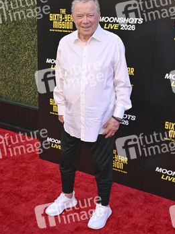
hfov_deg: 35.1
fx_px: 277
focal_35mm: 41
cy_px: 111
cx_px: 89
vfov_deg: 45.8
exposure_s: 1/250
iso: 640
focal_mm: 37
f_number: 6.3
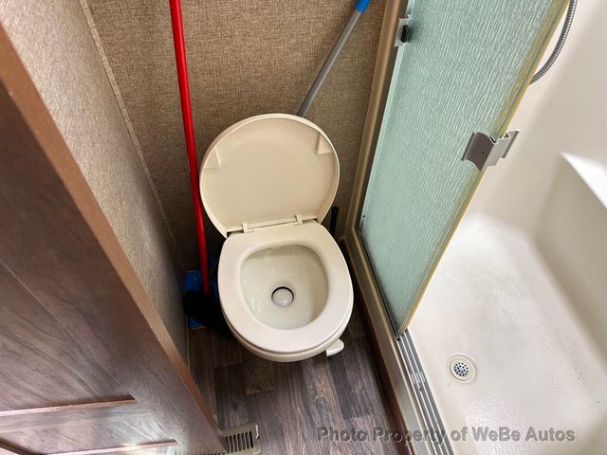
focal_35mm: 24
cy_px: 228
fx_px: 421
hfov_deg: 71.6
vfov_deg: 56.8
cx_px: 304
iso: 125
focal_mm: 6.86
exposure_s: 1/121
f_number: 1.78
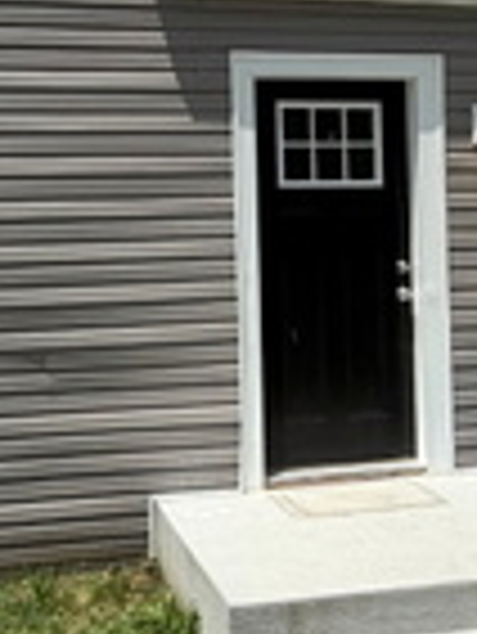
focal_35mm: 53
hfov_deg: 27.4
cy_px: 218
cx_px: 166
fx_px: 972
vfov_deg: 35.8
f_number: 2.2
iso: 20
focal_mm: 2.22
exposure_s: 1/1464
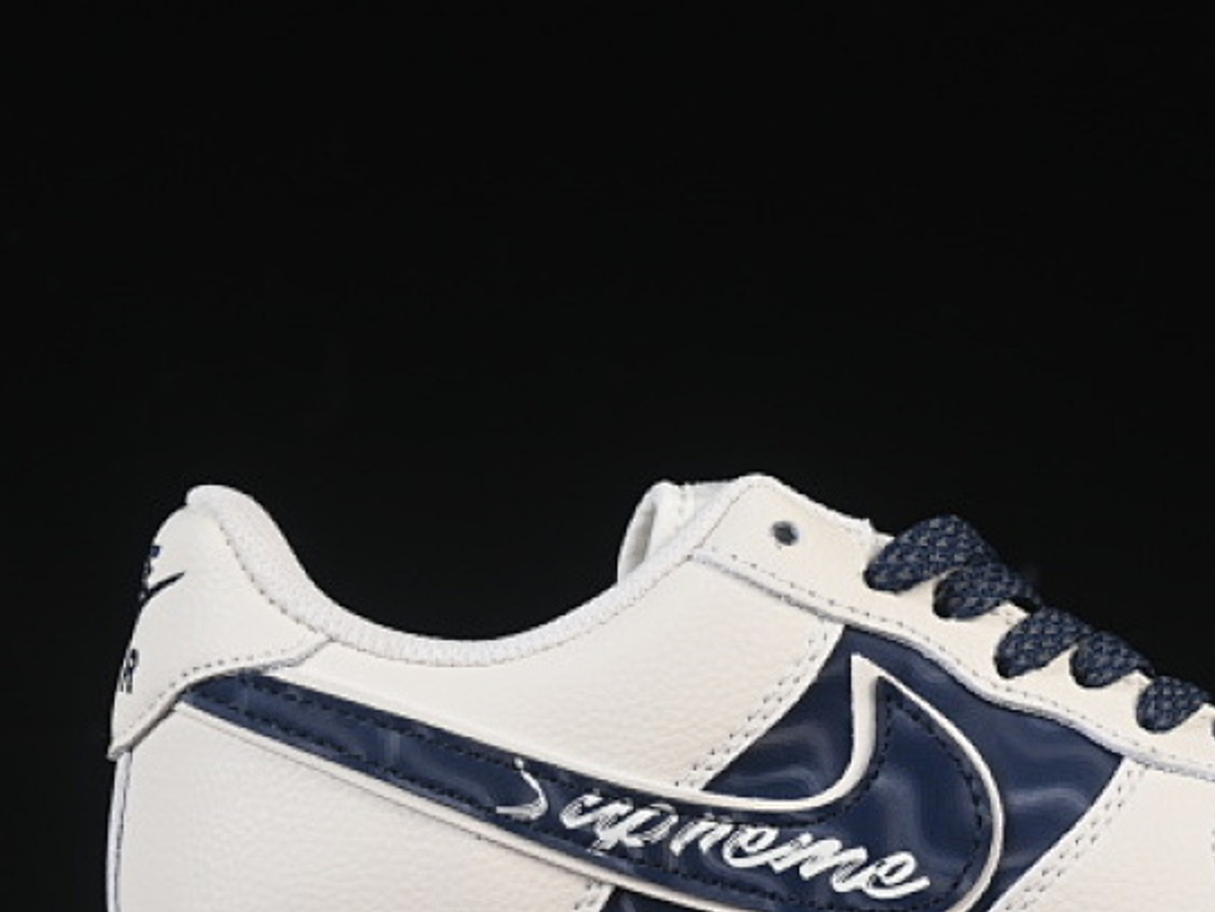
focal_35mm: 144
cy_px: 723
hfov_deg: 13.7
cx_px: 921
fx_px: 5055
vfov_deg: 10.3
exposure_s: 1/80
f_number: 8
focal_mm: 50
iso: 160
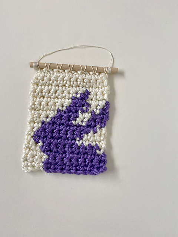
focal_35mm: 26
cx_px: 89
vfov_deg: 67.3
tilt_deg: -85.0
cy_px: 118
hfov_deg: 53.1
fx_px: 178
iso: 80
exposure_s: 1/121
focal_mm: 4.25
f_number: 1.8
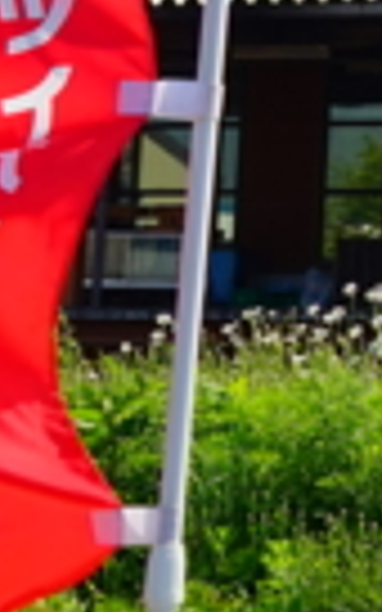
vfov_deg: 9.6
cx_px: 1173
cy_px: -164
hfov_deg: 5.7
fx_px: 3581
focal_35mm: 215
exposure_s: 1/200
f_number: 11
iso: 100
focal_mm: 24
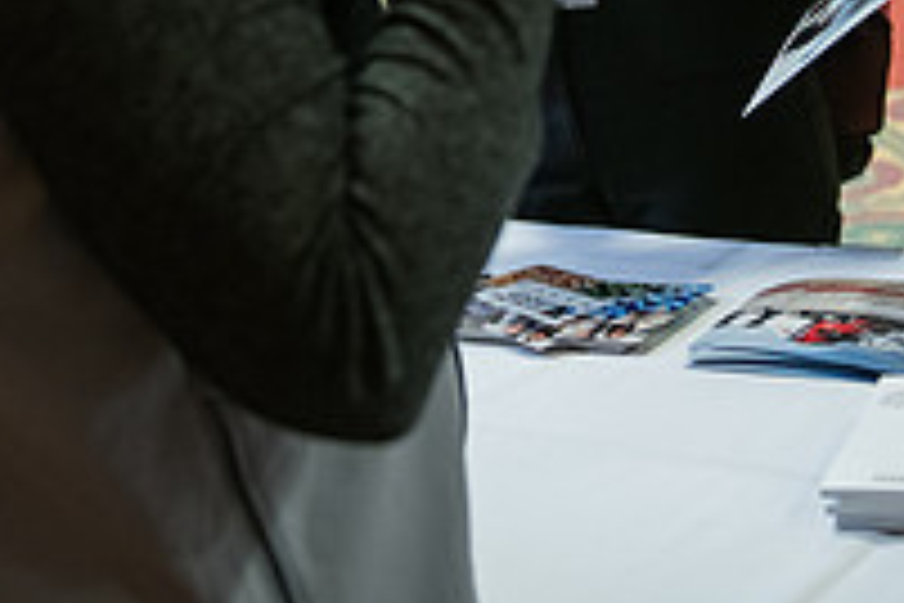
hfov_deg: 20.8
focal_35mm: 98
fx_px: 2461
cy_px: -232
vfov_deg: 13.4
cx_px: 382
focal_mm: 34
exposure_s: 1/200
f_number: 2.8
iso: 2500
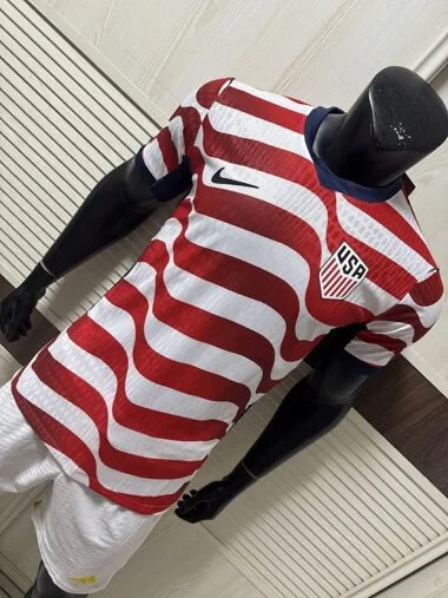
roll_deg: -43.9
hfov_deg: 56.8
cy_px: 299
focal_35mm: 24
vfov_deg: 71.6
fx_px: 414
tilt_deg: -19.1
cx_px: 224
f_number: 1.78
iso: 200
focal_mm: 6.76
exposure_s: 1/48
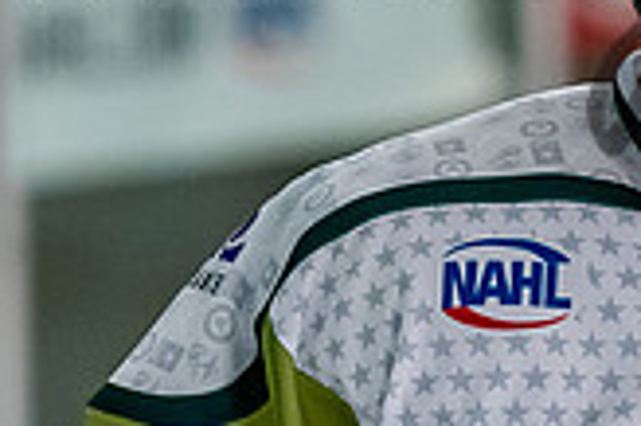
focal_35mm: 1167
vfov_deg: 1.2
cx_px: 850
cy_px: -11
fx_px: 20758
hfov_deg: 1.8
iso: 2000
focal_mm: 170
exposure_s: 1/800
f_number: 3.2
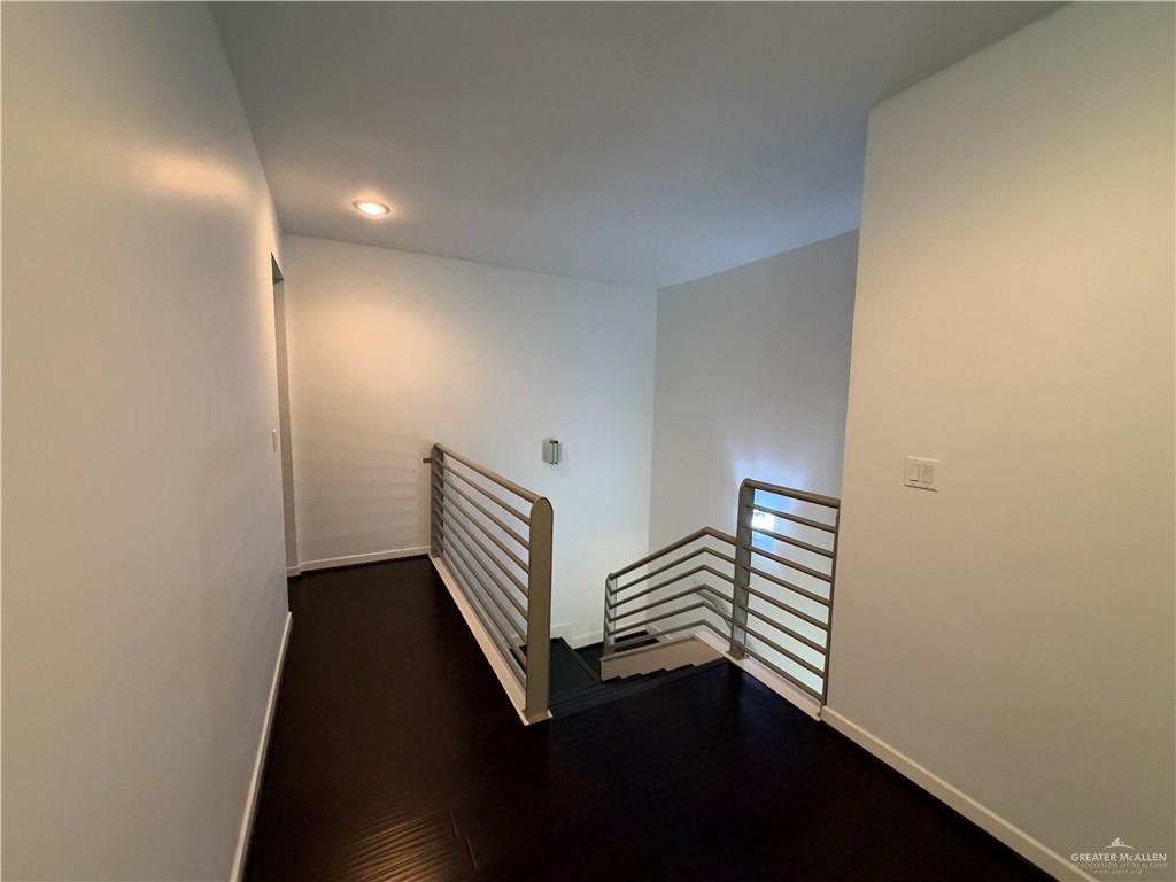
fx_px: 476
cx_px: 588
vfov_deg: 85.7
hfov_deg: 102.1
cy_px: 441
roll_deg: -2.9
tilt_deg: -3.1
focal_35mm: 14
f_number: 2.2
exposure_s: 1/60
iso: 800
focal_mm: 2.22
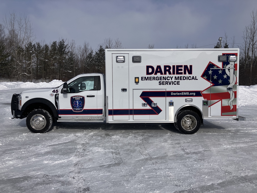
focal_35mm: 28
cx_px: 128
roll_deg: +0.0
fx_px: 208
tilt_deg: -2.4
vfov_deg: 49.7
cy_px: 96
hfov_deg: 63.4
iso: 32
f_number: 1.8
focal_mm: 3.99
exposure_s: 1/6944
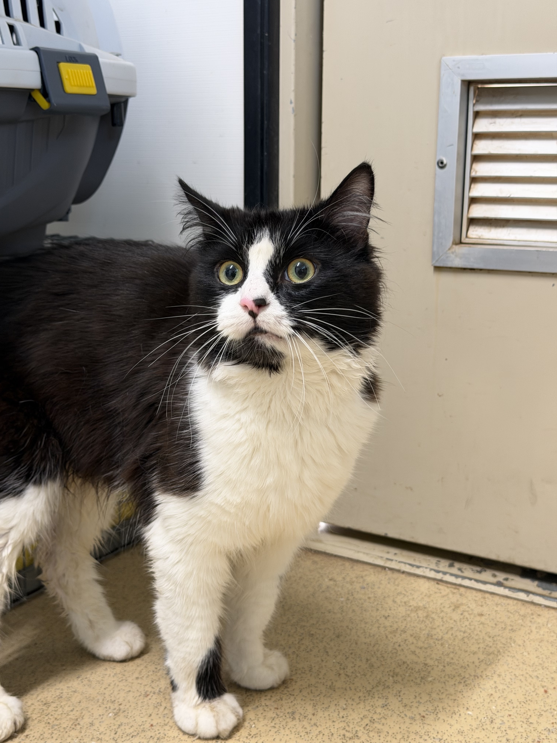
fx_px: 1030
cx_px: 278
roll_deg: -0.5
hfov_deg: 30.3
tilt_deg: -12.2
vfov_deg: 39.7
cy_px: 372
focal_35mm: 48
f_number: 1.78
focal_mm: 6.76
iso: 160
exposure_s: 1/60
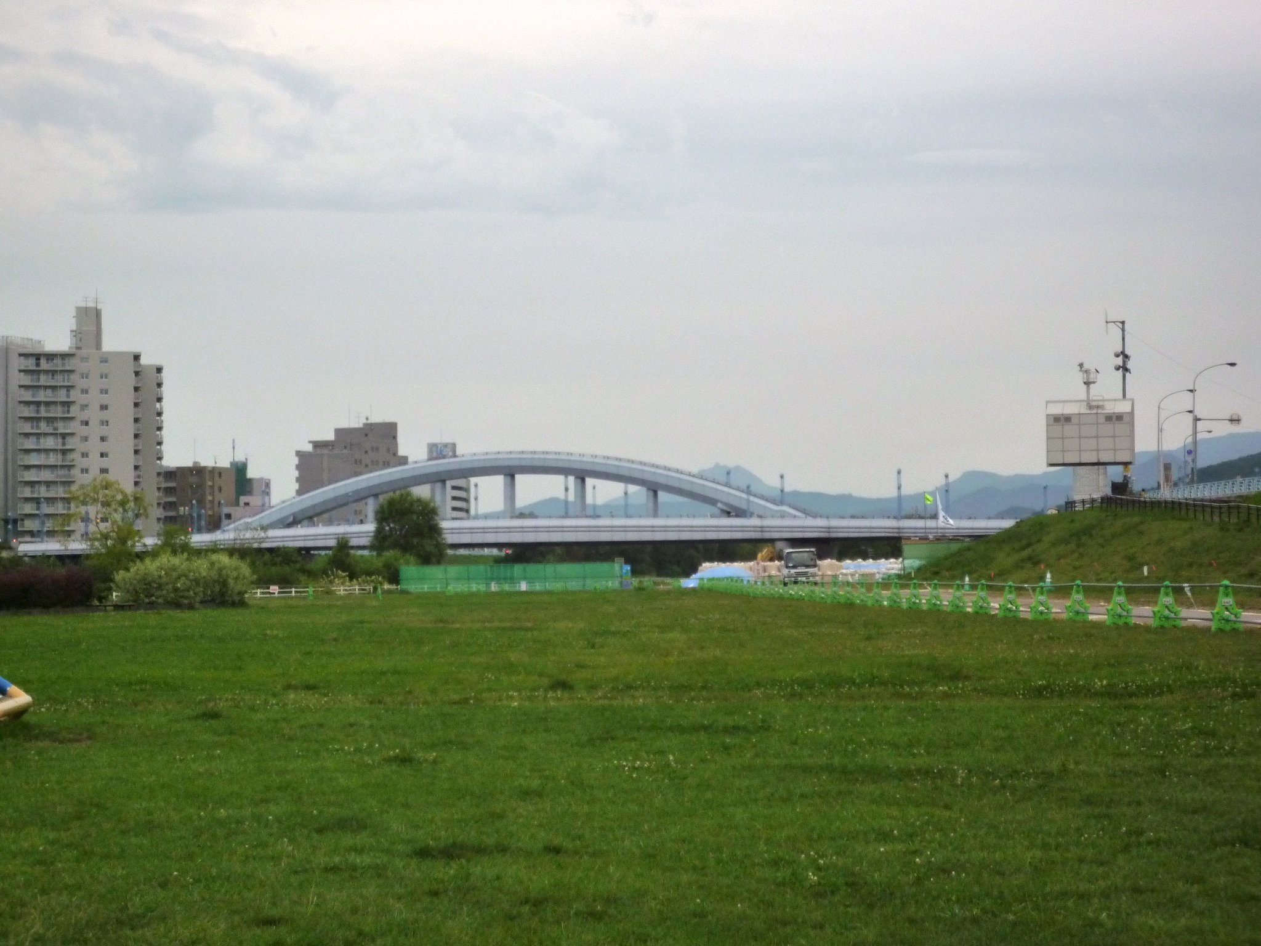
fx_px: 3133
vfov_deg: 17.2
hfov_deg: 22.8
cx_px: 630
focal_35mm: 86
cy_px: 473
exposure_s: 1/80
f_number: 5.5
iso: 320
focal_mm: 15.2
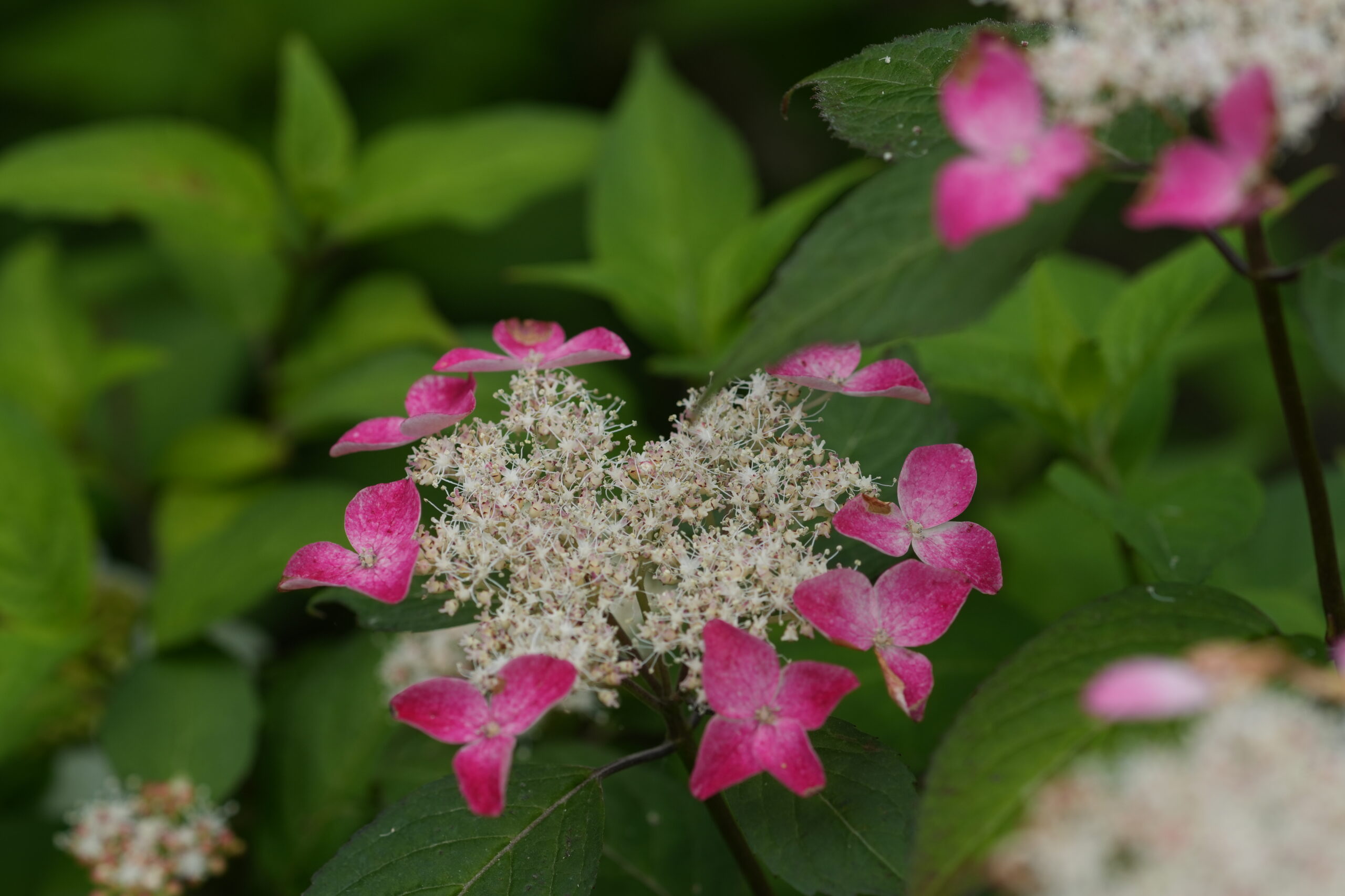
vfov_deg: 13.7
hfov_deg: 20.4
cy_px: 448
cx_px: 672
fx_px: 3736
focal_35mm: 100
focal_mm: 100
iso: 320
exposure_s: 1/500
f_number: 5.6
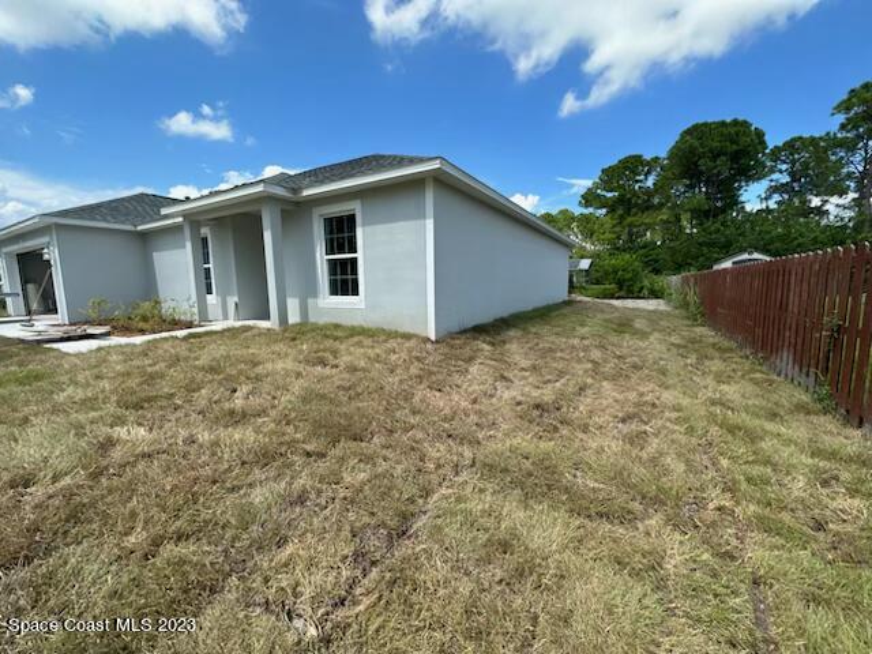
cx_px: 436
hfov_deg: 102.1
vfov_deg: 85.7
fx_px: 353
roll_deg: +1.6
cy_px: 327
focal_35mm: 14
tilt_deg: -5.5
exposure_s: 1/1401
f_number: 2.2
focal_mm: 2.22
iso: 40
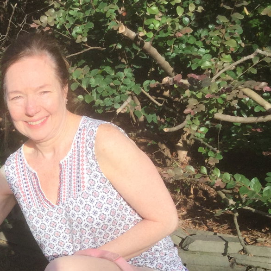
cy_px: 253
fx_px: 664
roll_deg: -0.4
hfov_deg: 21.7
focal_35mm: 75
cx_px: -39
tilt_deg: -22.7
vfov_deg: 22.4
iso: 25
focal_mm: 3.3
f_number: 2.4
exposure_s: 1/754
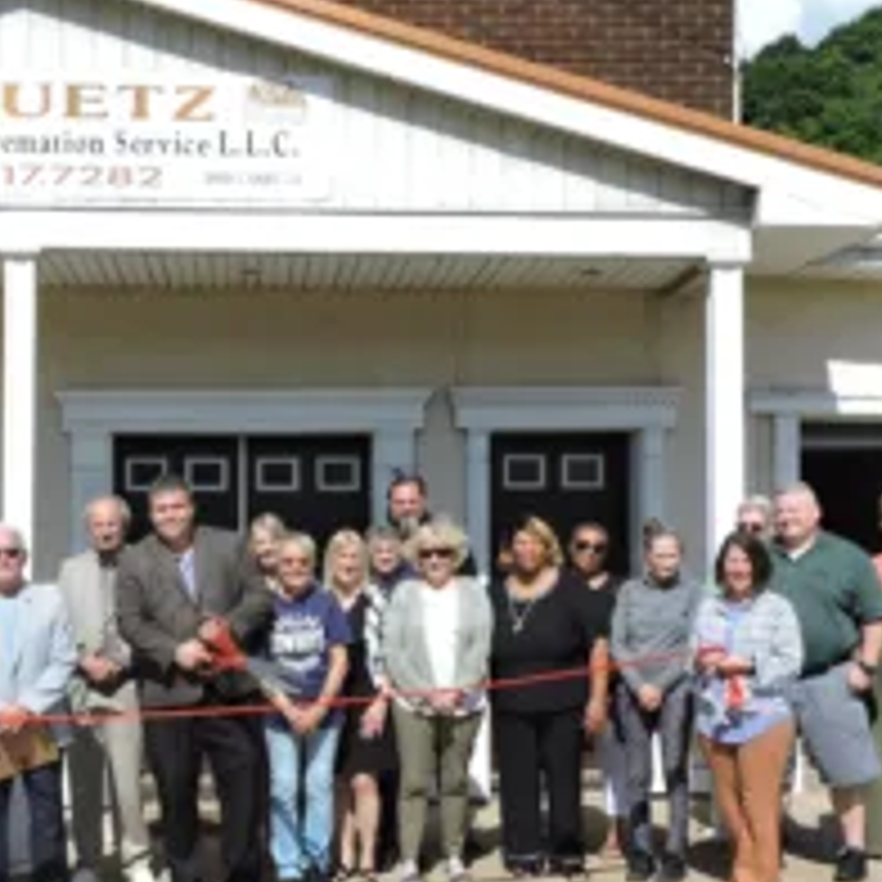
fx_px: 1557
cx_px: 248
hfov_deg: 31.2
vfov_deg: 31.5
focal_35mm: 54
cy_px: 544
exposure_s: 1/1250
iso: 100
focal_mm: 5.4
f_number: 3.5
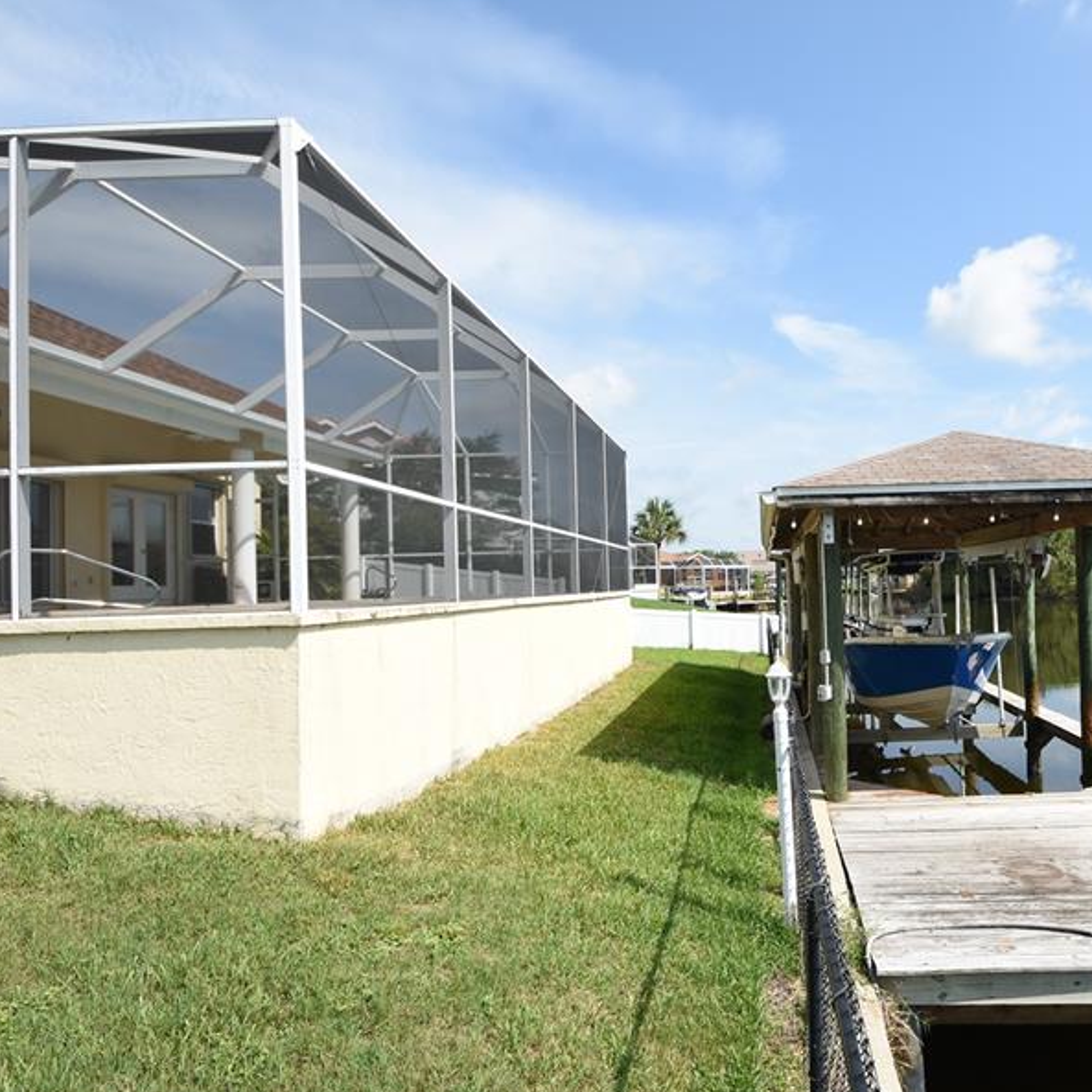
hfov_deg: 66.4
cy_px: 593
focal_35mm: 22
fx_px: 785
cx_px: 784
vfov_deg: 69.5
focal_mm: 10
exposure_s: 1/250
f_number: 8
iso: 100
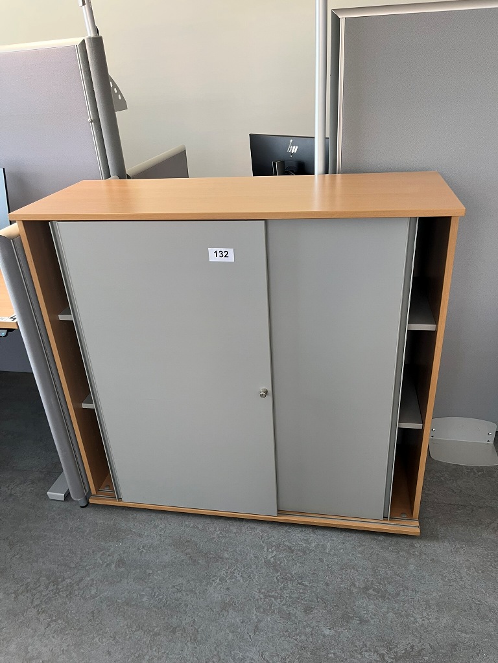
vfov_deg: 67.3
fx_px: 499
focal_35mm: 26
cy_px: 332
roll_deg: +6.0
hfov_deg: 53.1
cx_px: 249
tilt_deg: -26.0
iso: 64
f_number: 1.6
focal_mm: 5.1
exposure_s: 1/50
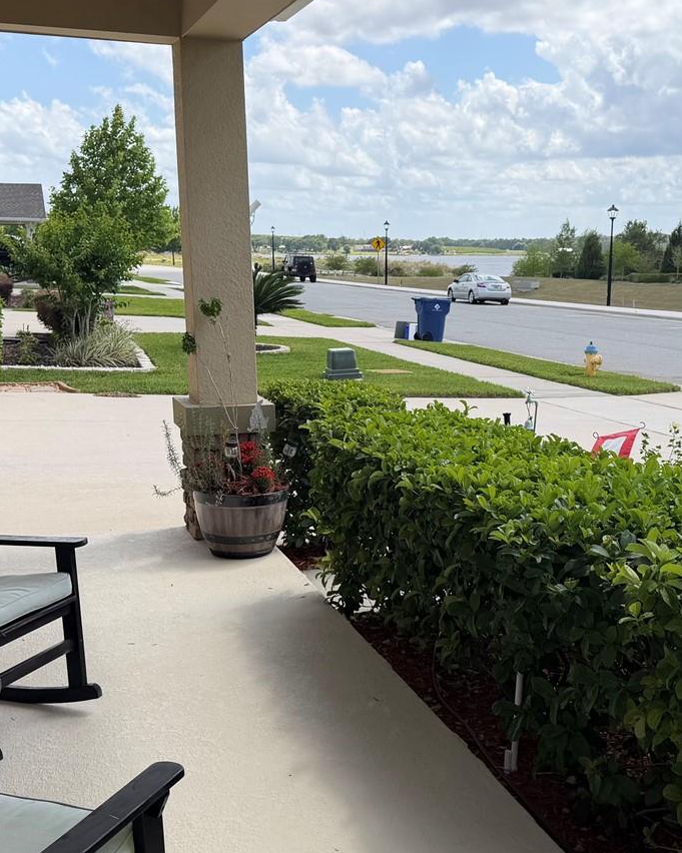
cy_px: 491
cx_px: 463
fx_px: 1111
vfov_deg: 41.9
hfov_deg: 33.8
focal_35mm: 44
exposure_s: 1/3953
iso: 80
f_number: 1.78
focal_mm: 6.76
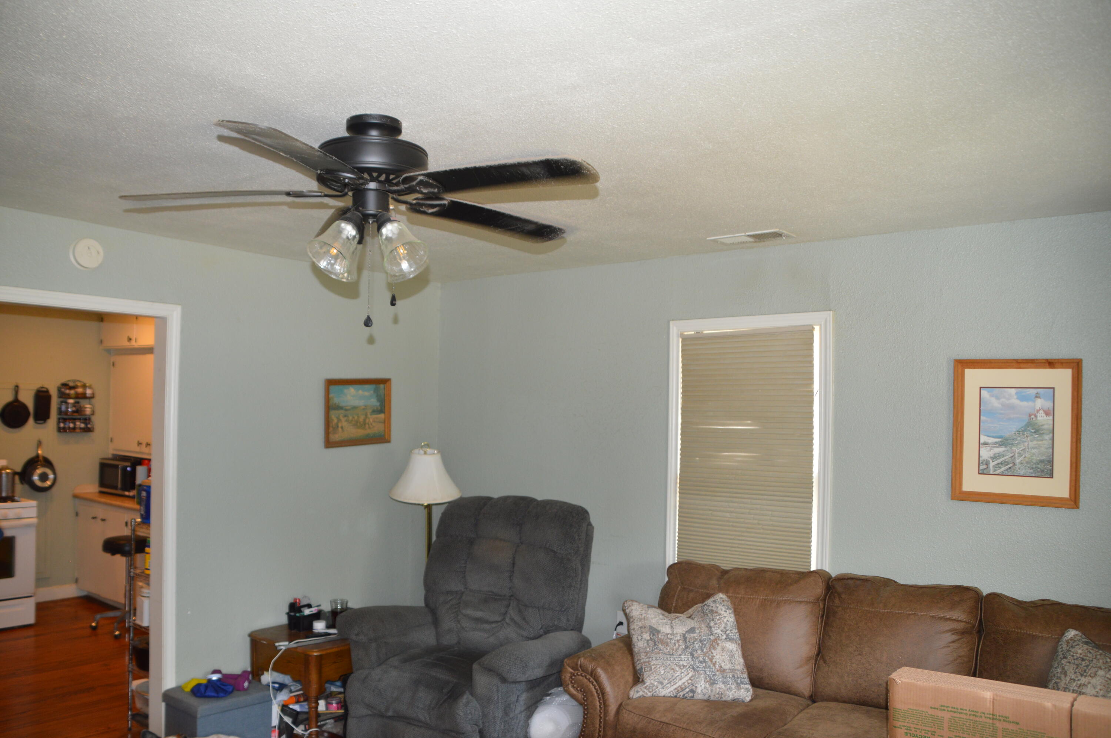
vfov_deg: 47.8
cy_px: 369
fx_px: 832
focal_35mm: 27
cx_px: 556
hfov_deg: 67.4
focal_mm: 18
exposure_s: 1/60
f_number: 3.5
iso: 400
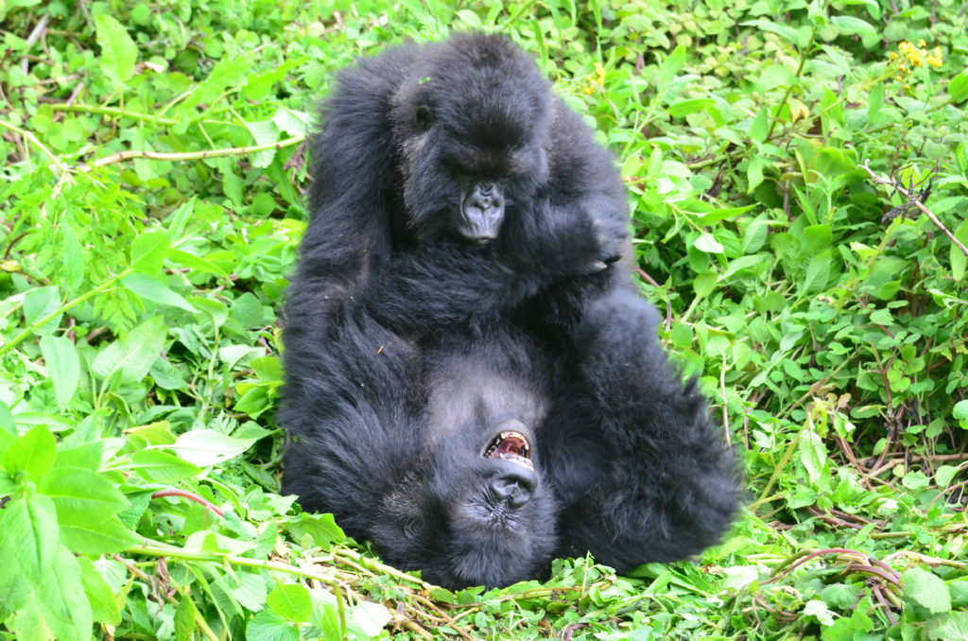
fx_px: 3622
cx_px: 484
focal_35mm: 135
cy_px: 320
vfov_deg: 10.1
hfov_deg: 15.2
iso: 400
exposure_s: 1/80
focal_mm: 90
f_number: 5.3
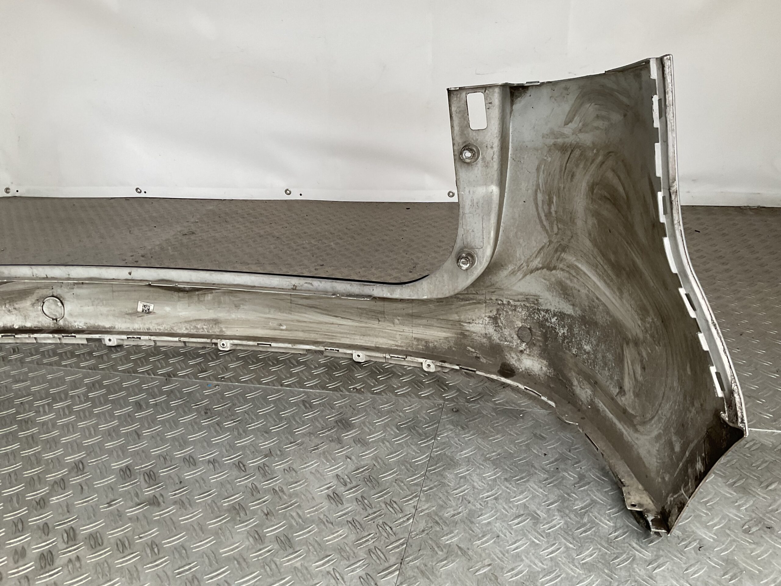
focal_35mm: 29
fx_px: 654
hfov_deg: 61.7
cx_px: 390
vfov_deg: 48.2
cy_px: 293
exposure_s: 1/60
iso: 64
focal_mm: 3
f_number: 1.8
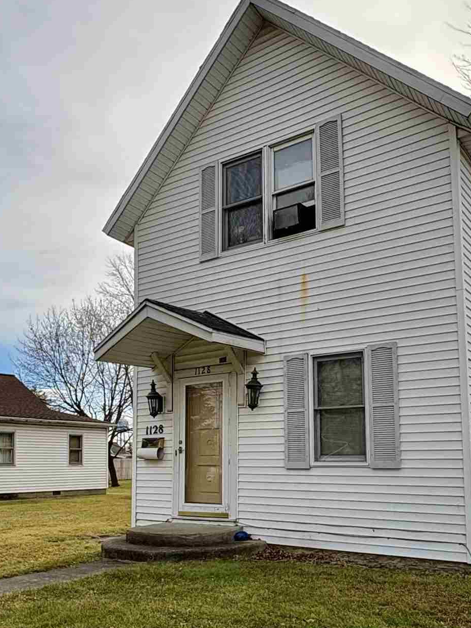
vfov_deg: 51.9
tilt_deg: +5.4
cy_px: 405
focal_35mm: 35
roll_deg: +0.4
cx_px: 174
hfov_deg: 40.4
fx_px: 635
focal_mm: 2.22
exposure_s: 1/2208
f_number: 2.2
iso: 50
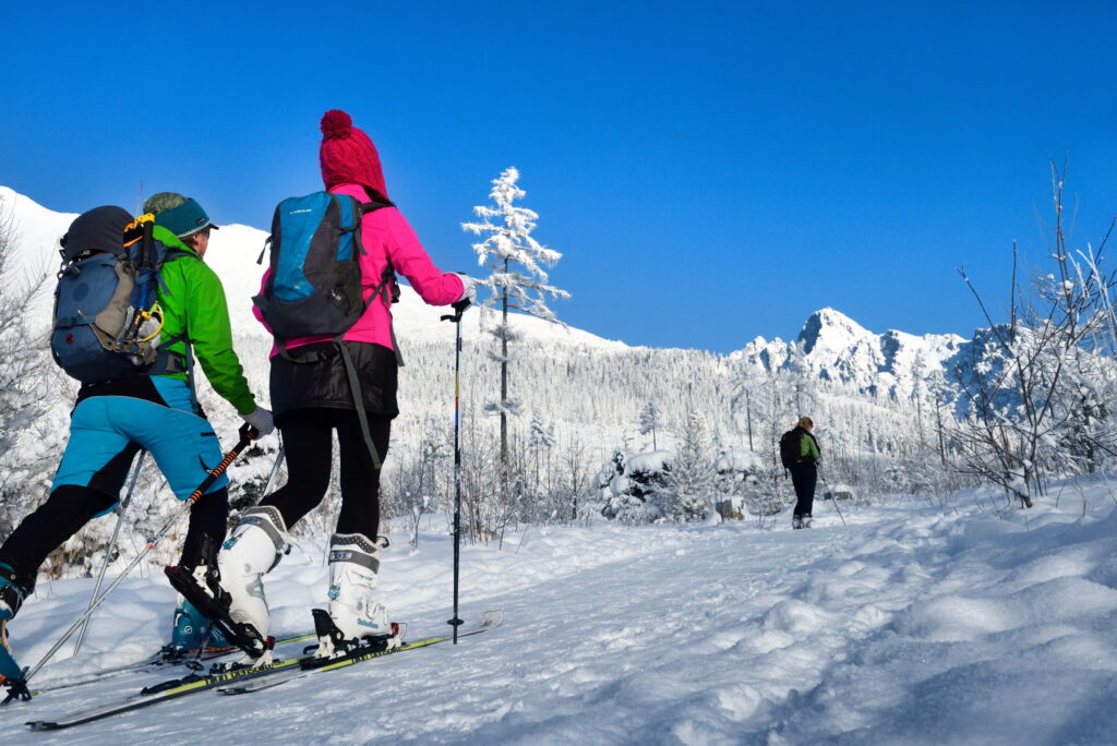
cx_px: 558
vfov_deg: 36.9
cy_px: 373
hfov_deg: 53.1
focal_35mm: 36
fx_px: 1118
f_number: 18
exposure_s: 1/1250
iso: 1250
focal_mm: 36
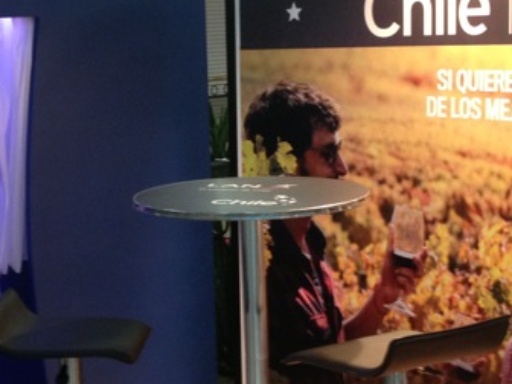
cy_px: 224
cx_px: 129
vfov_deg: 14.5
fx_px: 1509
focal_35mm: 102
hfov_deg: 19.1
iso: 100
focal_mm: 4.28
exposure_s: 1/20
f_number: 2.4
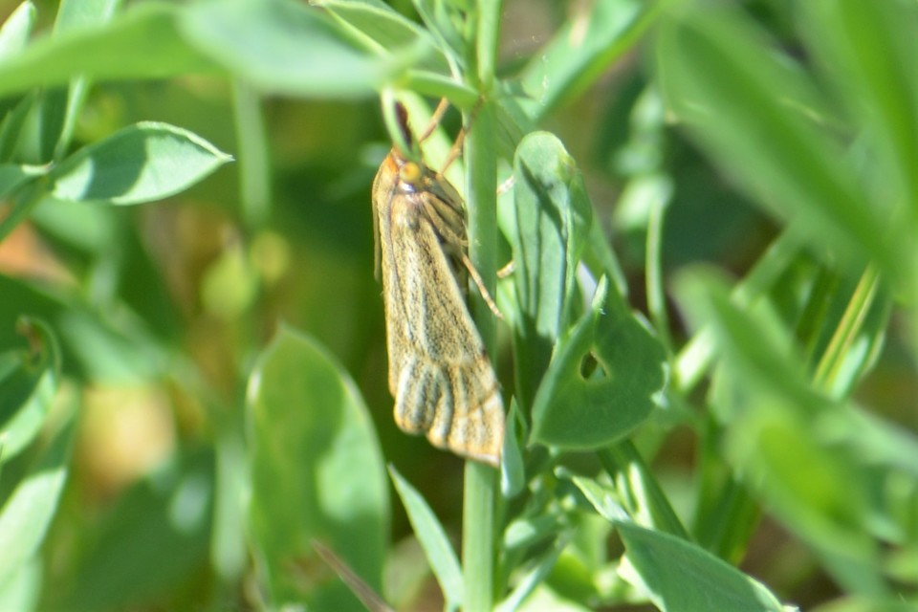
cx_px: 459
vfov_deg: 3.1
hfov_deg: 4.6
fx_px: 11474
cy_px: 306
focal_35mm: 450
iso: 140
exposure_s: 1/125
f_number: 8
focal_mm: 300
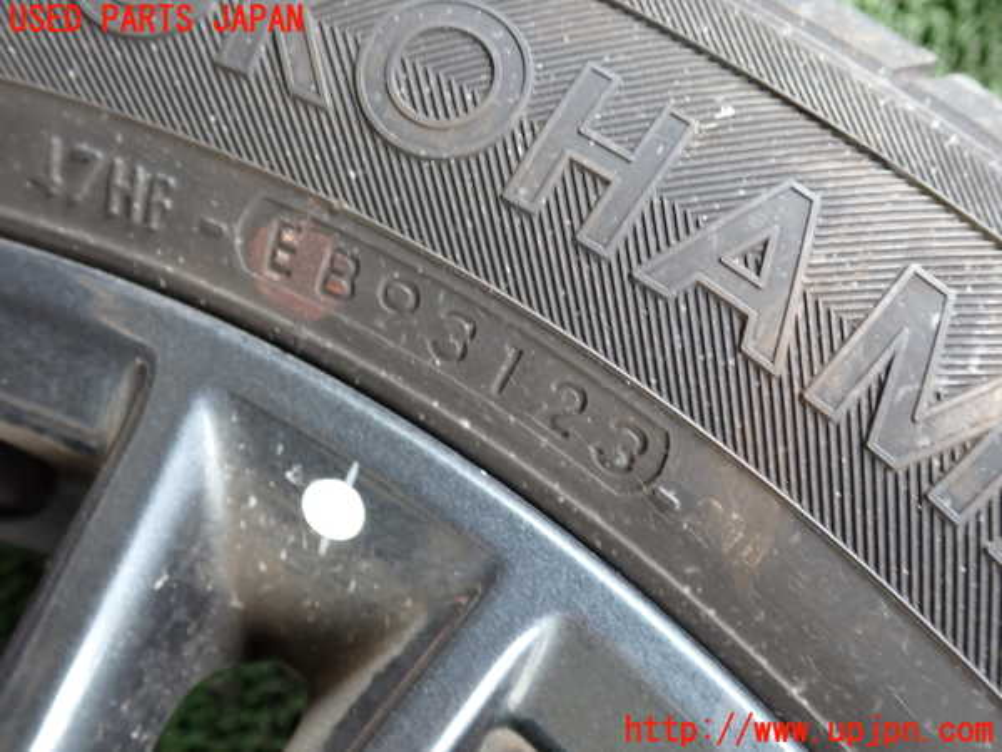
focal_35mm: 30
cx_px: 501
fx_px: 868
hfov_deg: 60.0
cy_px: 376
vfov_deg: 46.8
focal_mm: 5.4
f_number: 2.3
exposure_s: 1/40
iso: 200
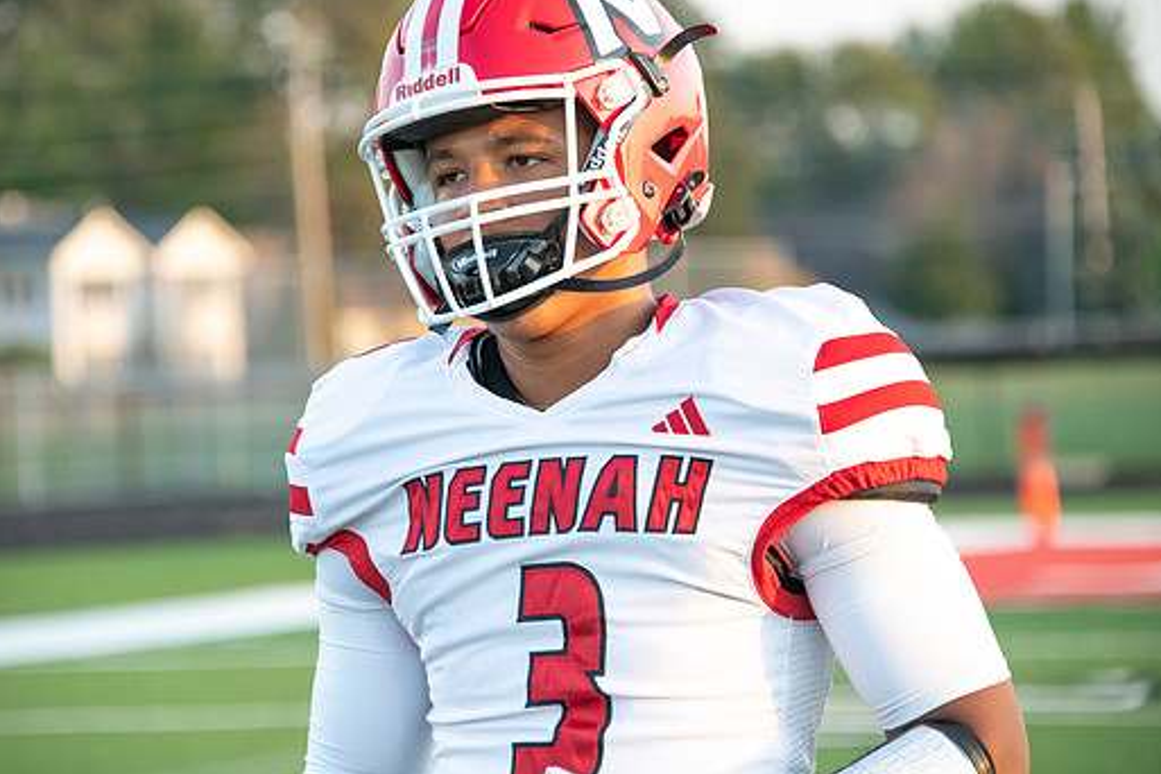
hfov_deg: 9.1
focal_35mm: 226
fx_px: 7288
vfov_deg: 6.1
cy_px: 347
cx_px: 530
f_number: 5.6
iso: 2000
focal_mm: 200
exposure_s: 1/800
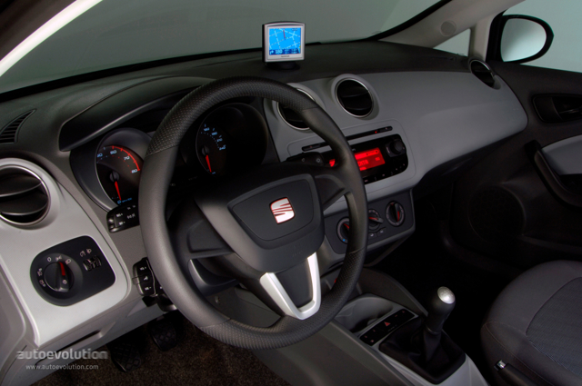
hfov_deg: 53.2
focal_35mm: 36
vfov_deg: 36.8
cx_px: 291
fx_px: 581
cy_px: 193
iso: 100
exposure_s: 2.5
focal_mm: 24
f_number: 22
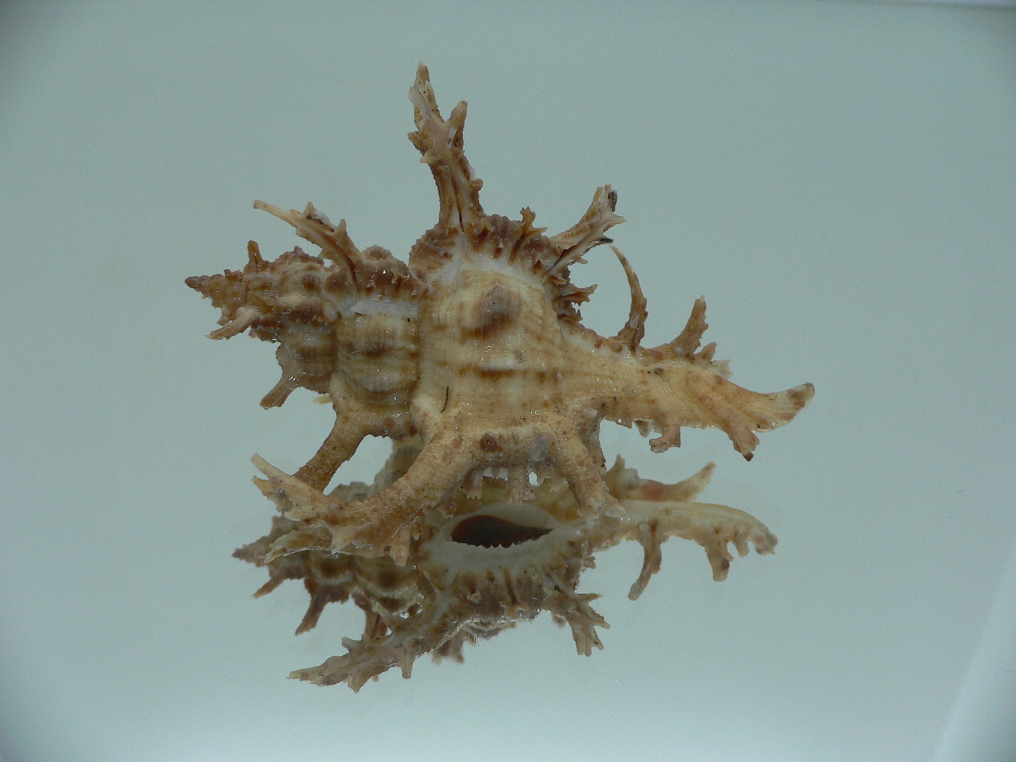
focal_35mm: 35
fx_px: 1027
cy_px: 381
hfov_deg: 52.6
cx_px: 508
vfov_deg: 40.7
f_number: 2.8
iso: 80
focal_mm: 4.6
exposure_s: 1/60
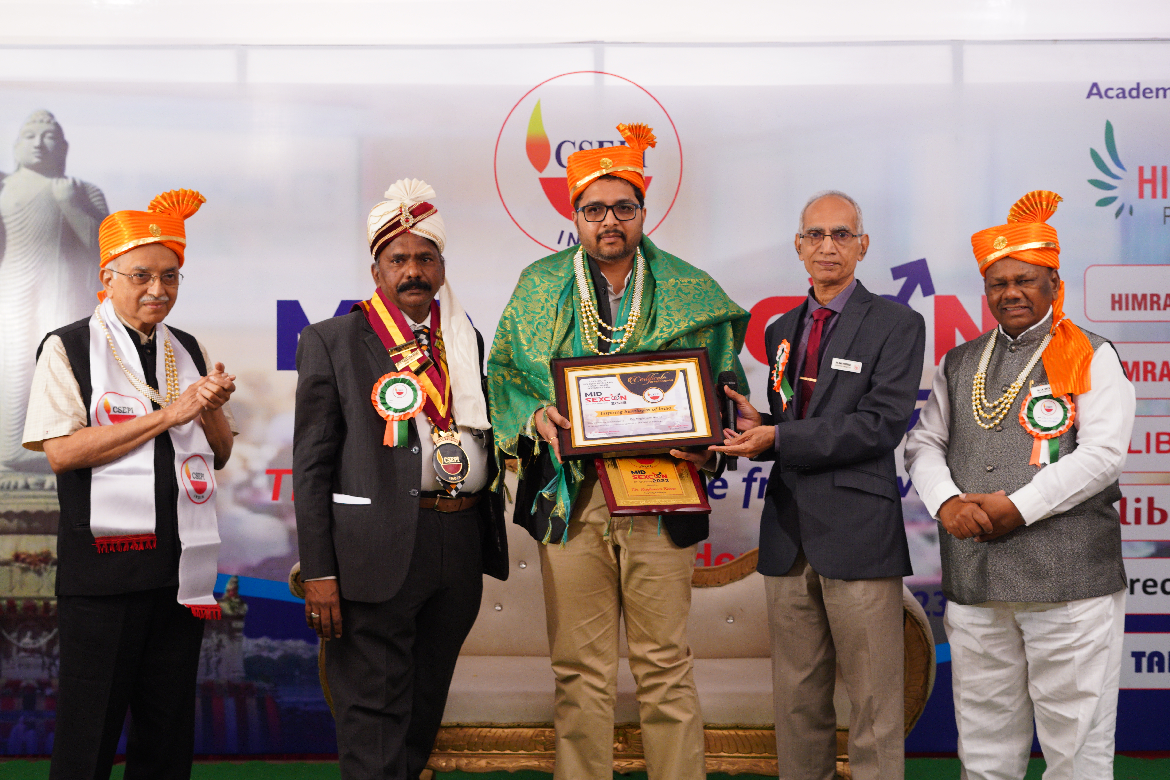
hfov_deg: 39.6
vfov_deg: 27.0
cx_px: 585
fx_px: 1625
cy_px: 390
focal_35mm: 50
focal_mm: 50
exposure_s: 1/125
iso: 1600
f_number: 4.5
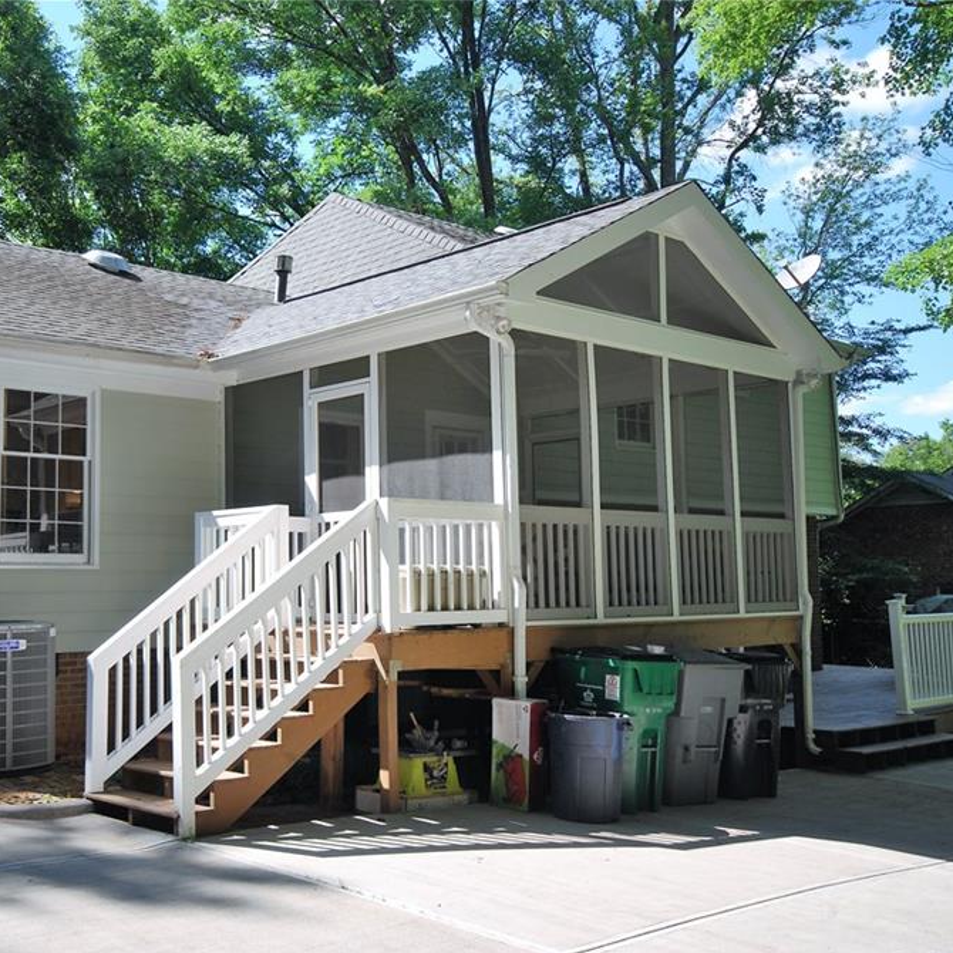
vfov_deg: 42.8
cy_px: 485
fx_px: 1215
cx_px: 316
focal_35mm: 39
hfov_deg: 42.3
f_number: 5.6
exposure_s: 1/125
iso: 100
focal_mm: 20
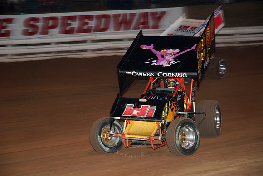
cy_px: 88
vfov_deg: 13.1
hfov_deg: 19.4
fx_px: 768
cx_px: 132
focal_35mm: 105
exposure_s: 1/125
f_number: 4.5
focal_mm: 70
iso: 250
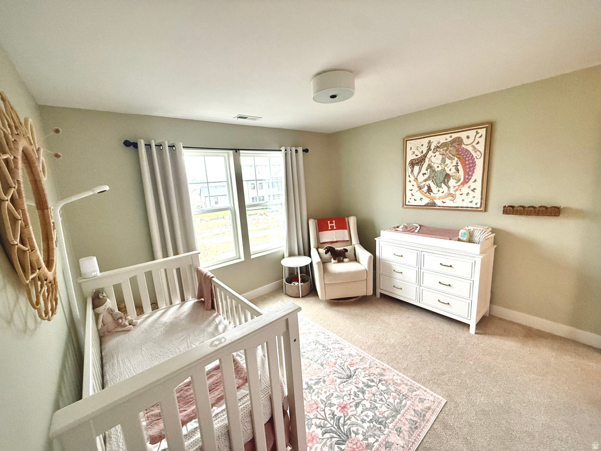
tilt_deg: -9.6
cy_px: 226
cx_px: 300
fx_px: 243
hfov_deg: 102.1
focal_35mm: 14
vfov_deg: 85.7
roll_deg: +3.5
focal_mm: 2.22
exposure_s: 1/120
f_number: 2.2
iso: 320
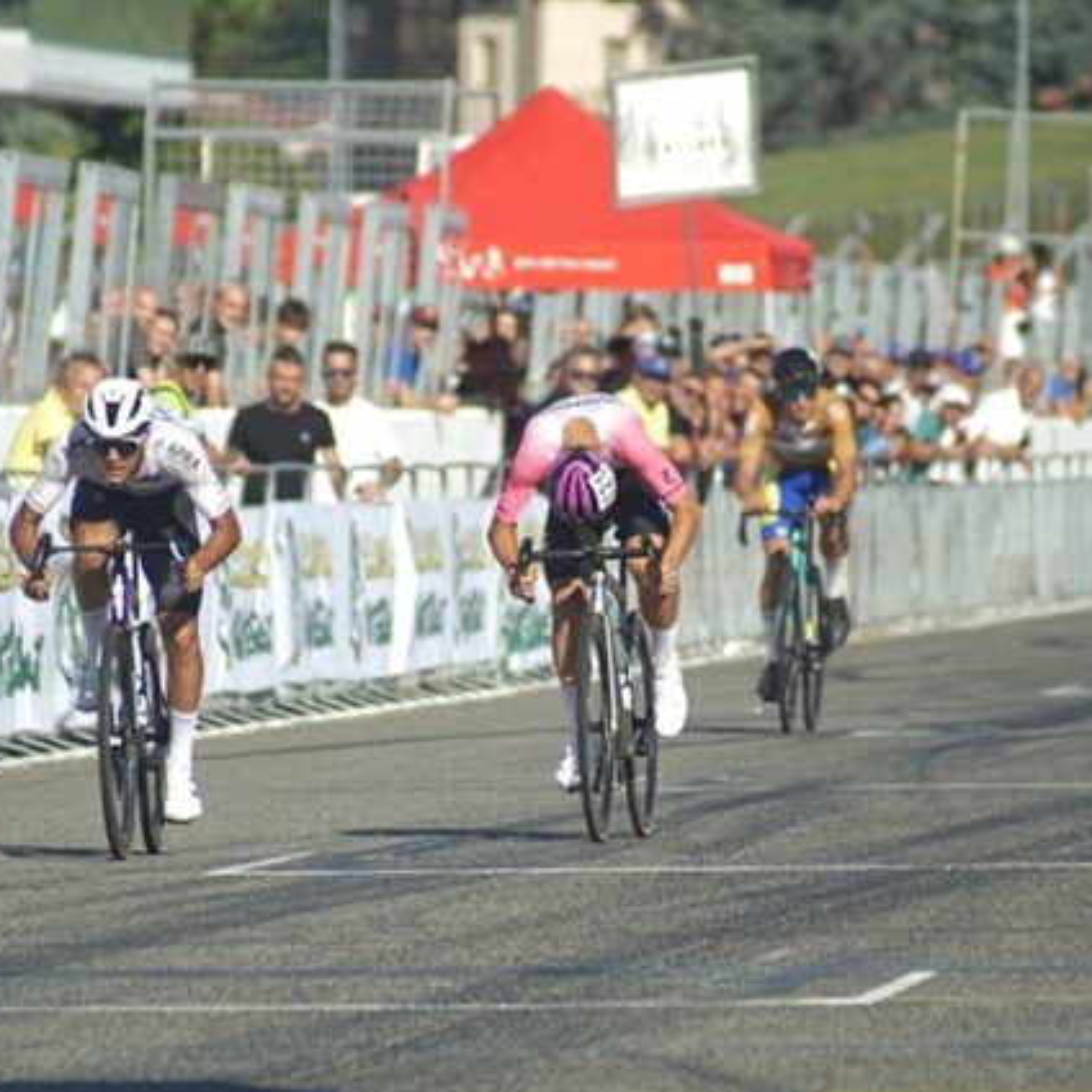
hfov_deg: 3.0
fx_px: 20593
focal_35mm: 577
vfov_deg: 3.0
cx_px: 497
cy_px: 547
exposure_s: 1/2000
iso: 320
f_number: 5.6
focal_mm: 300
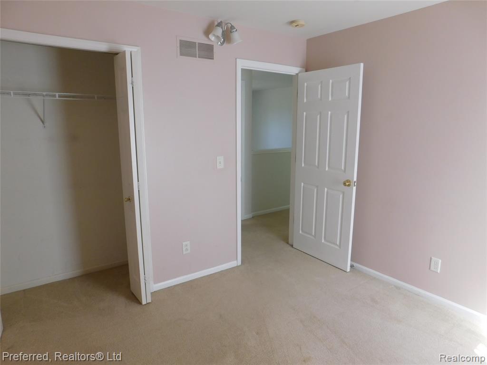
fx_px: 324
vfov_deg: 58.9
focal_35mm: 23
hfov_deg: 73.9
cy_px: 182
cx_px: 244
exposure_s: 1/50
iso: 125
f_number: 3
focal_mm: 4
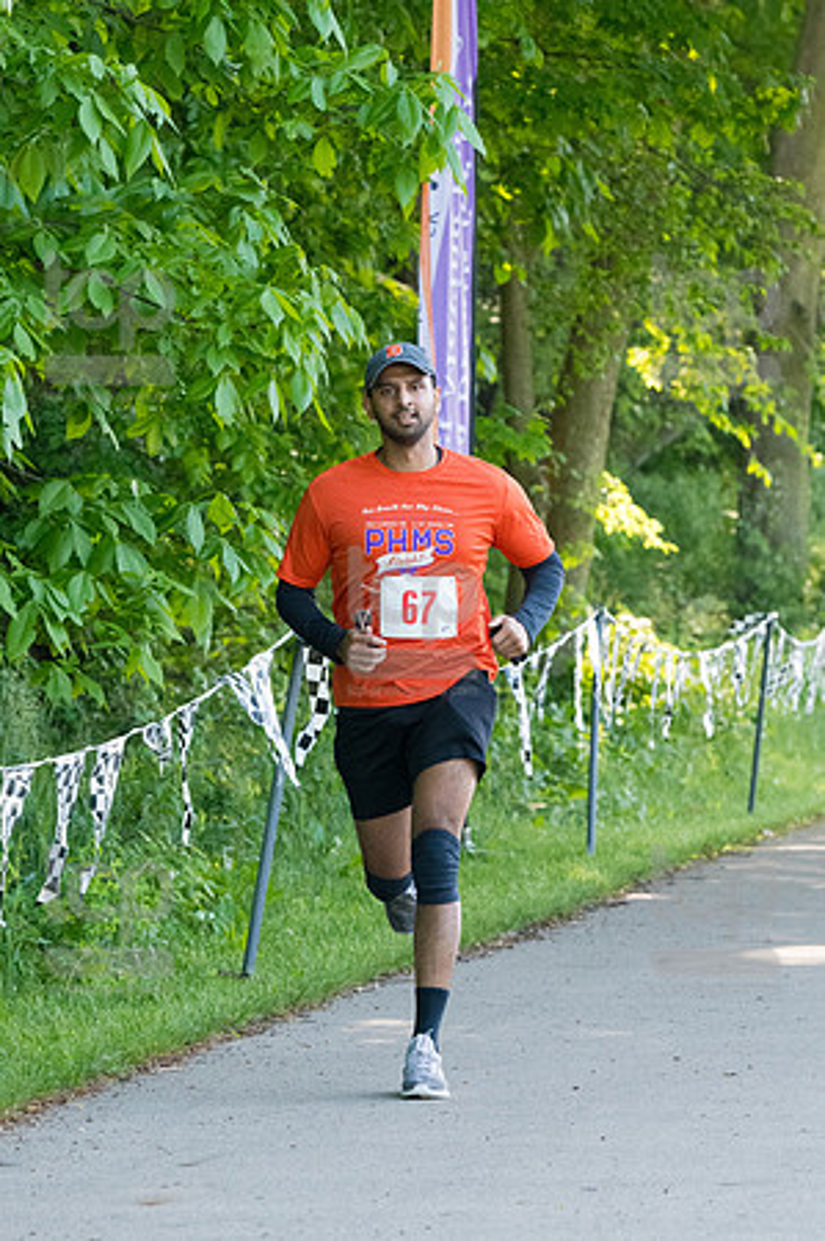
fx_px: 7752
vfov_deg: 9.2
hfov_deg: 6.1
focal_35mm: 225
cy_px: 620
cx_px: 412
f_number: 5.6
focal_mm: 150
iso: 3200
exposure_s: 1/1250
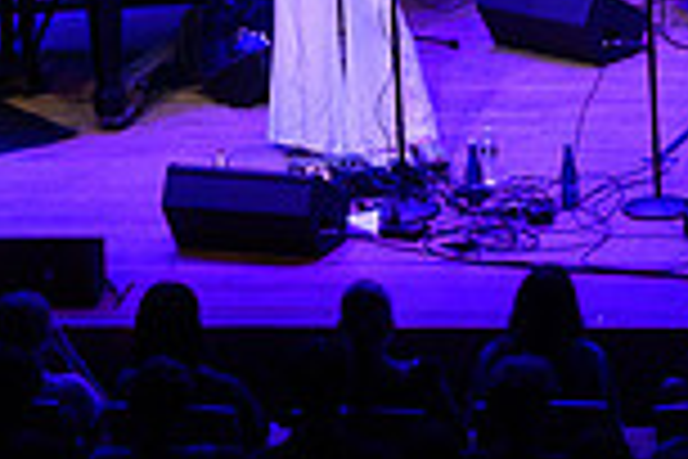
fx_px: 6746
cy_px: -326
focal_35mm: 353
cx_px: 679
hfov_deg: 5.8
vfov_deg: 3.9
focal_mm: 93
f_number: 8
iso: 4000
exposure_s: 1/125
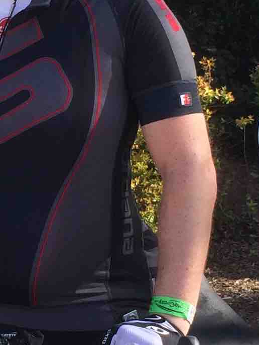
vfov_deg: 13.8
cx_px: -5
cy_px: 168
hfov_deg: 10.3
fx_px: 1426
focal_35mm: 143
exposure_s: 1/707
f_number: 2.2
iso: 32
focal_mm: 4.12
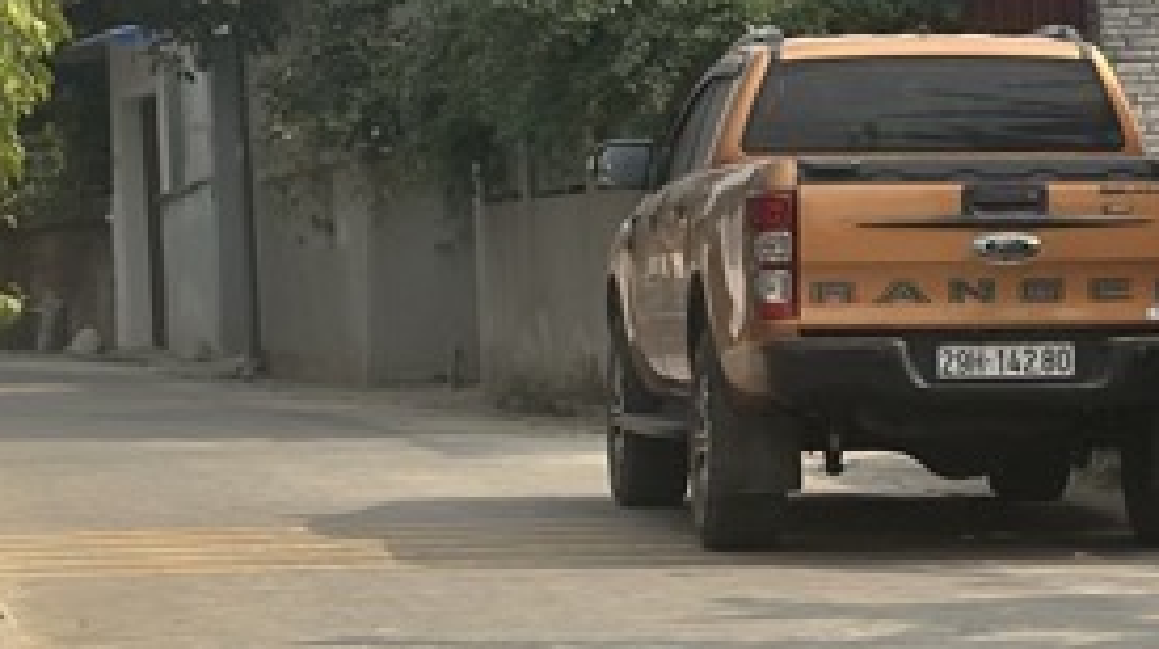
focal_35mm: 195
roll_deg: +2.3
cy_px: 316
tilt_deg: -0.4
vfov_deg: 6.2
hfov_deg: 11.0
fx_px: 5986
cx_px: 1007
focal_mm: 6.86
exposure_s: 1/5882
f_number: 1.78
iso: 80
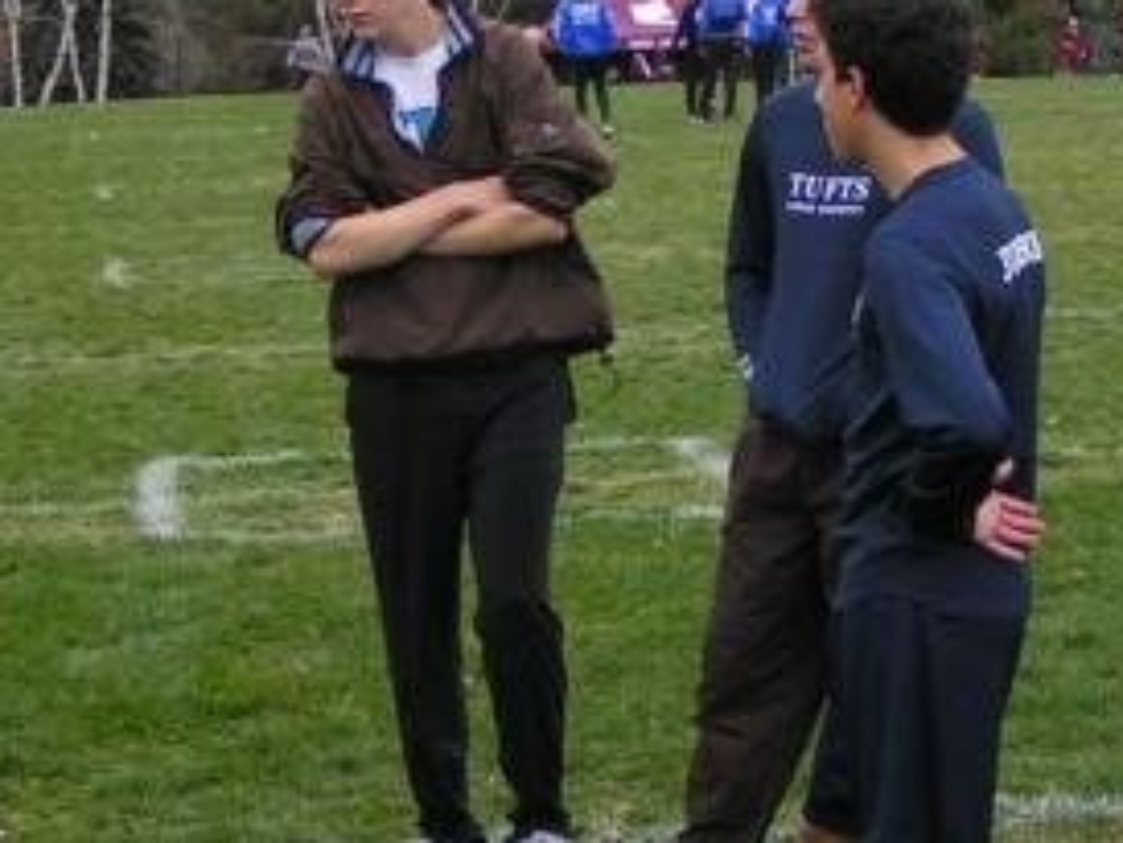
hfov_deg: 19.4
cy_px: 387
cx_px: 529
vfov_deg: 14.7
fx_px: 3278
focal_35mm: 101
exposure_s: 1/125
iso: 50
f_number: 2.8
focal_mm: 5.8
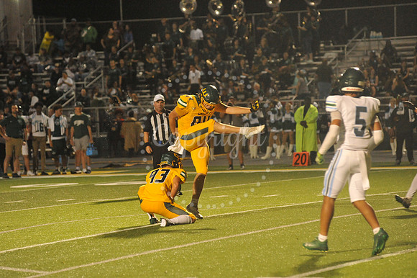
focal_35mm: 200
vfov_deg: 6.9
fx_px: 2315
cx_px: 208
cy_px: 139
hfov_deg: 10.3
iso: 6400
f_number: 5
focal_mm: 200
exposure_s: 1/250
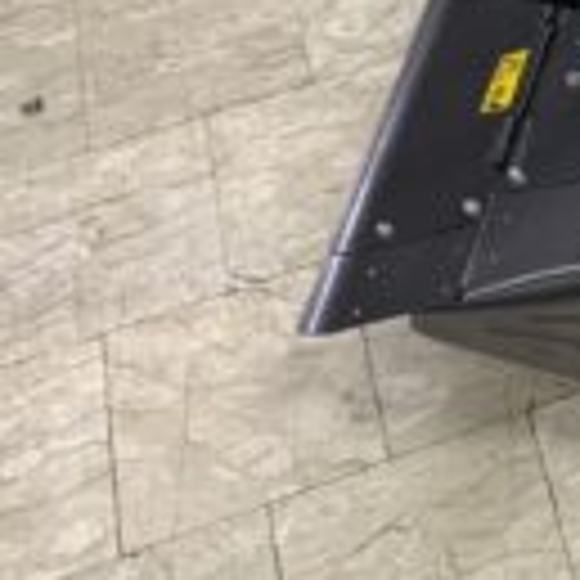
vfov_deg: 18.5
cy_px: -115
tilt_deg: -43.4
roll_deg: +4.2
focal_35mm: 89
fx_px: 1687
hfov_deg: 17.7
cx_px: 836
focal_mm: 4.25
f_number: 1.8
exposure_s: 1/60
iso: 200
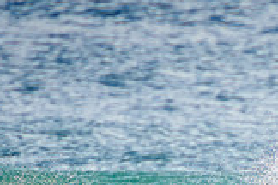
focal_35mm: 2149
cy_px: 306
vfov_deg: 0.6
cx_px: 352
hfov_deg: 1.0
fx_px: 16594
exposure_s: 1/2000
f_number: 5.6
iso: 320
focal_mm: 400
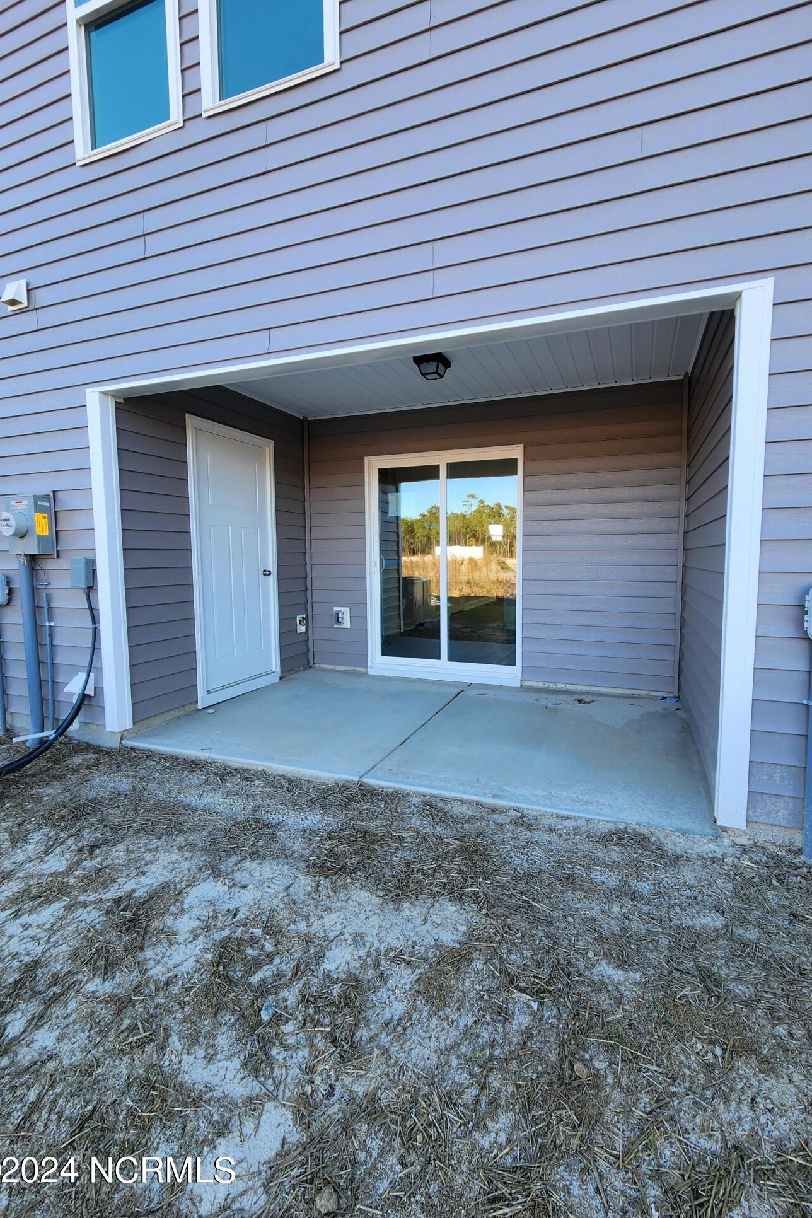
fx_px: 474
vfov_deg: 104.2
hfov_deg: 81.0
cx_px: 444
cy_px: 598
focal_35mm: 14
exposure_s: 1/205
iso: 50
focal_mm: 2.2
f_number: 2.2
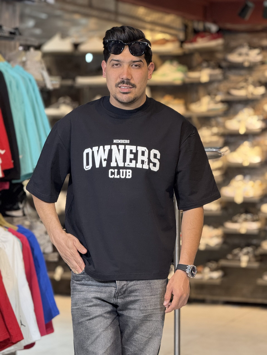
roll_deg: -1.2
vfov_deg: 16.4
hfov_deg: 12.3
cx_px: 134
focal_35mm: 120
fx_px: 1234
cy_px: 178
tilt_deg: -2.3
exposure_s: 1/100
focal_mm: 15.66
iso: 320
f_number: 2.8
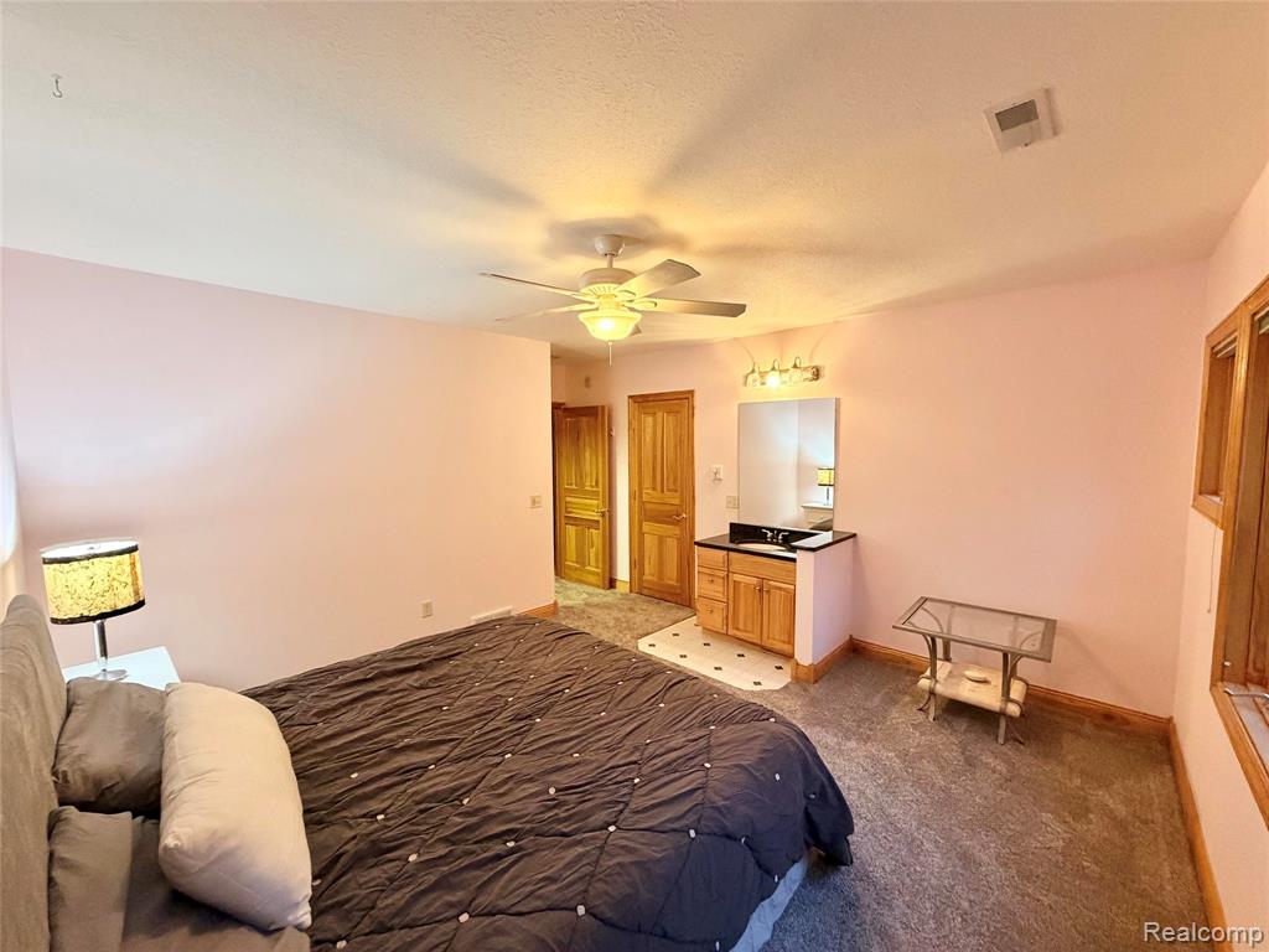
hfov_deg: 102.1
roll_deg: +0.6
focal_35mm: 14
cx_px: 634
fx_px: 513
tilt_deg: -3.7
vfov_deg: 85.7
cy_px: 476
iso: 500
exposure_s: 1/60
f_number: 2.2
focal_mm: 2.22
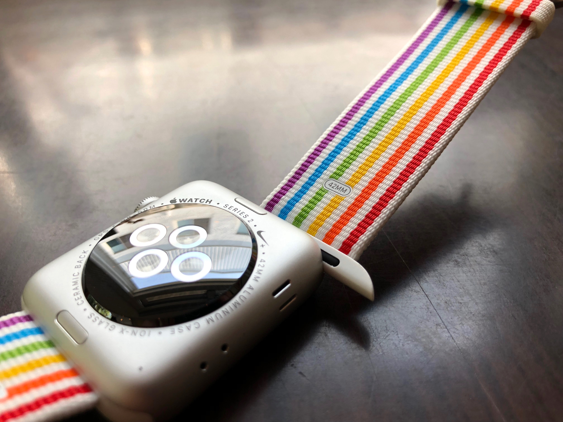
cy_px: 211
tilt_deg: -39.3
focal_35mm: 28
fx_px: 455
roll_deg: +3.0
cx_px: 282
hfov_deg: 63.4
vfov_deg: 49.7
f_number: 1.8
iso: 32
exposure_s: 1/120
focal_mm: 4
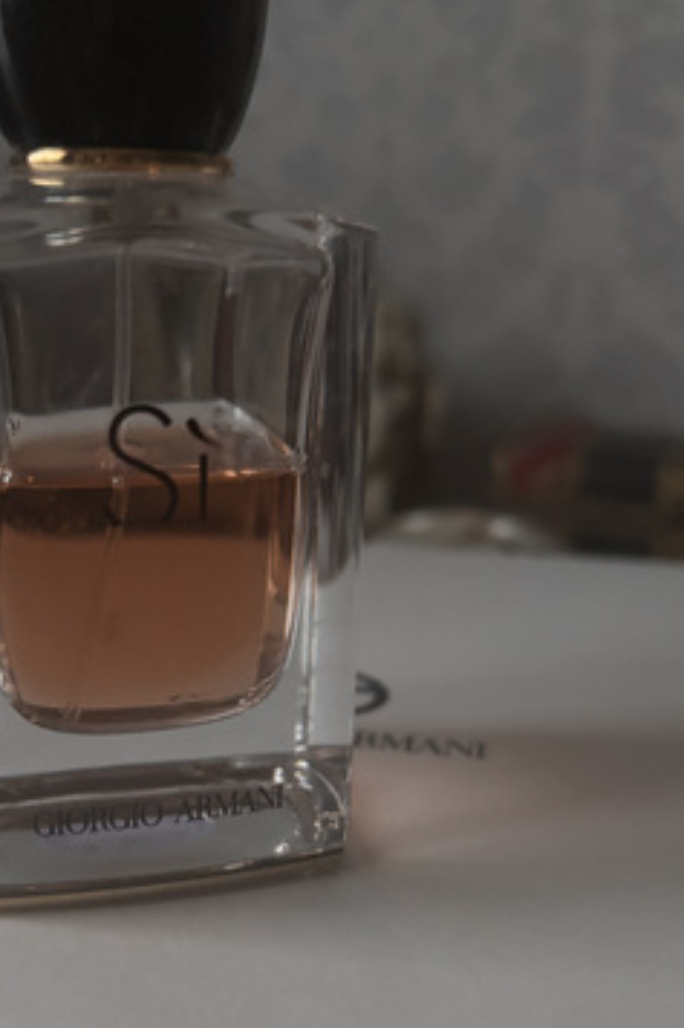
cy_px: 627
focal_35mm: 38
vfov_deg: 50.3
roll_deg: -0.5
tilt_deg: -17.8
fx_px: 1084
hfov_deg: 34.8
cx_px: 241
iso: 800
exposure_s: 1/30
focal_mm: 5.96
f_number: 1.6
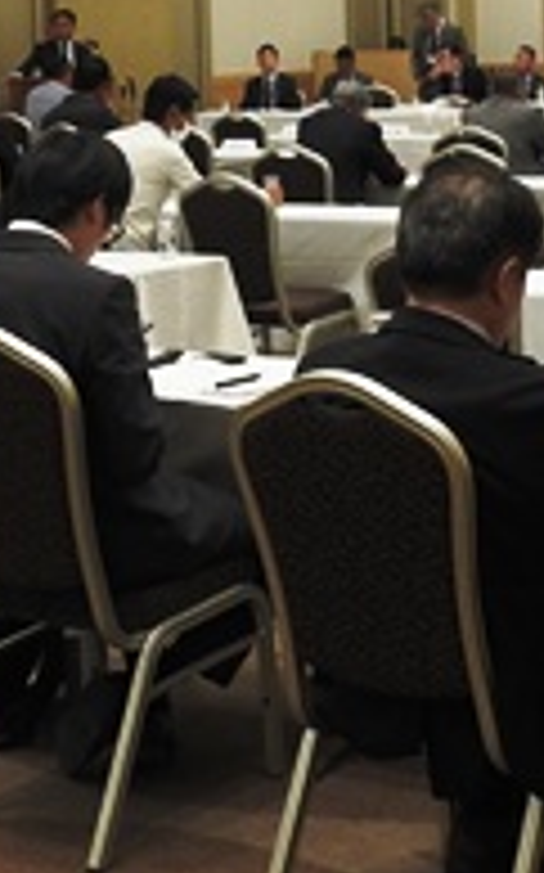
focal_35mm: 84
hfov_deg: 15.4
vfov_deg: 23.7
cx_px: 436
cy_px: 14
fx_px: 1996
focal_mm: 4.3
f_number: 3.3
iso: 180
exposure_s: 1/30
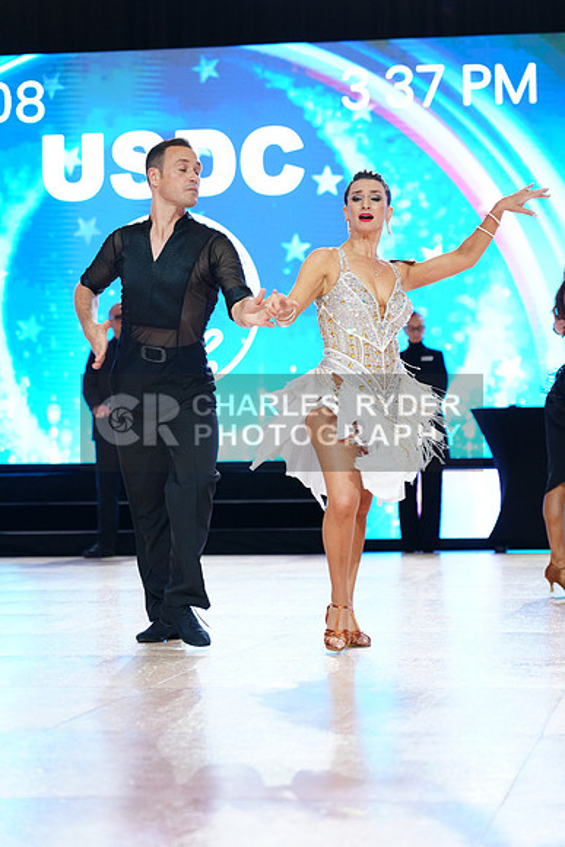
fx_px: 2470
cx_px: 282
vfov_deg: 19.5
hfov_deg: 13.0
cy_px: 424
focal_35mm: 105
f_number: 4
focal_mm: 105
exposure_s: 1/200
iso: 2000
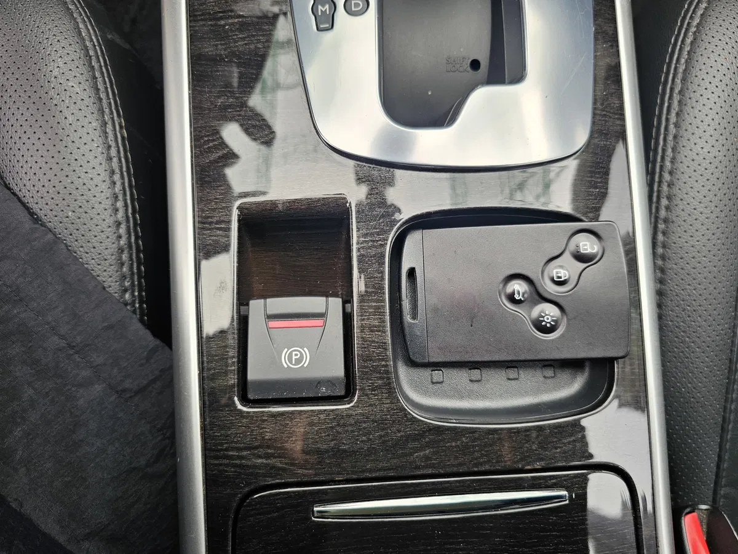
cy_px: 277
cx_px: 369
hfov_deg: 73.9
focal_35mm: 23
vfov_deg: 58.9
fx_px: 490
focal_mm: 6.3
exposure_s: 1/180
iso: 64
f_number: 1.7
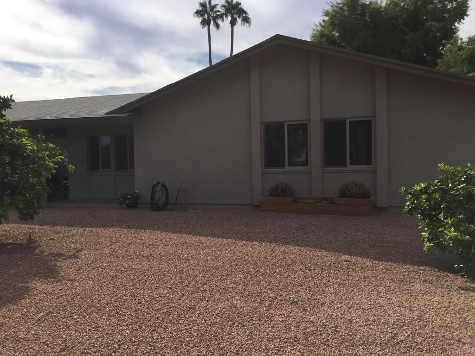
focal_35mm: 29
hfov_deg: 61.7
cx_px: 238
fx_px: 398
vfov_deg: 48.2
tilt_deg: -1.1
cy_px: 178
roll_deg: +0.8
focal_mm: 4.15
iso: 32
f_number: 2.2
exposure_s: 1/3597
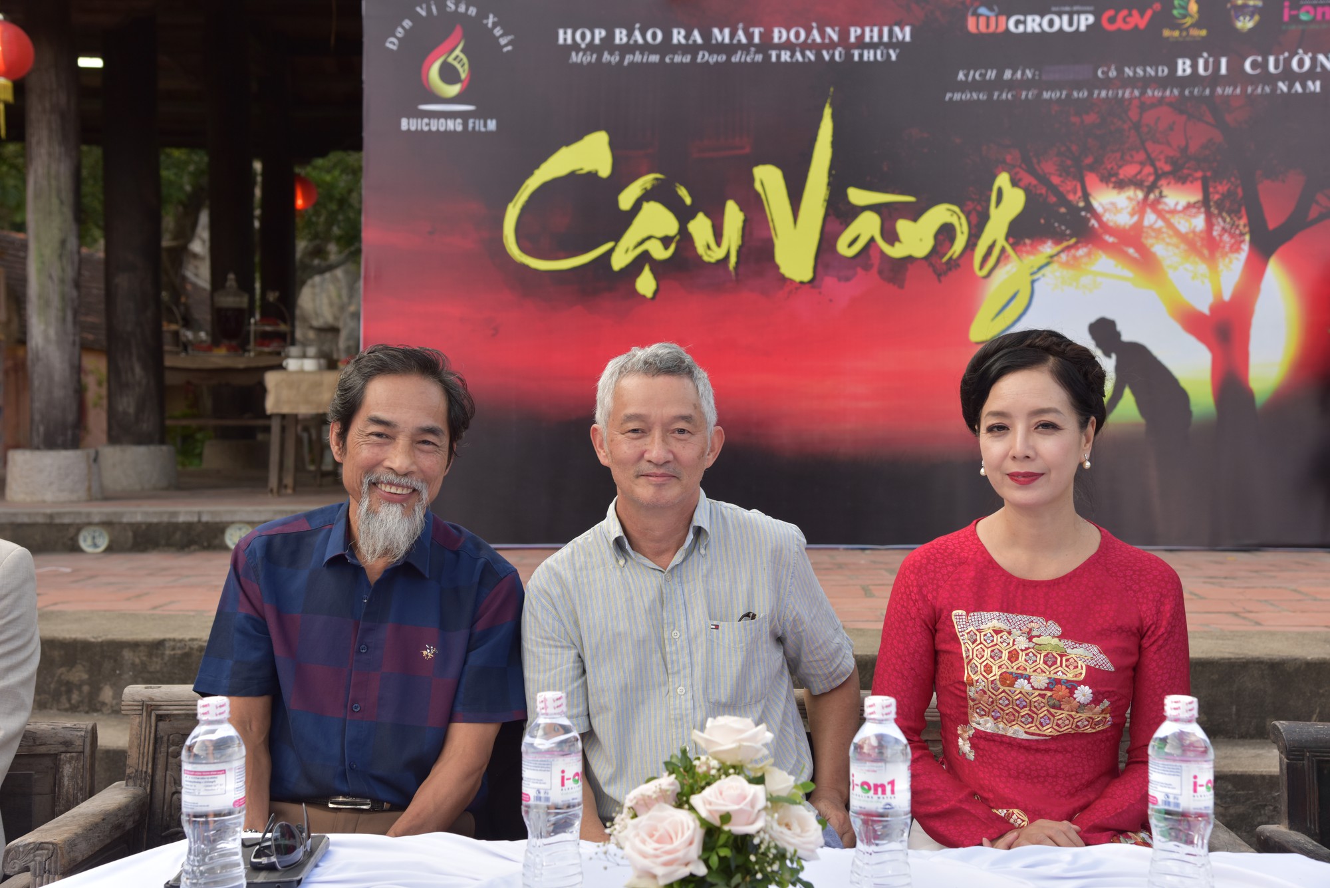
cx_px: 665
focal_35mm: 55
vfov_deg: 24.6
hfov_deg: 36.2
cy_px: 444
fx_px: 2033
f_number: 6.3
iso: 200
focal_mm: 55
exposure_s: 1/125
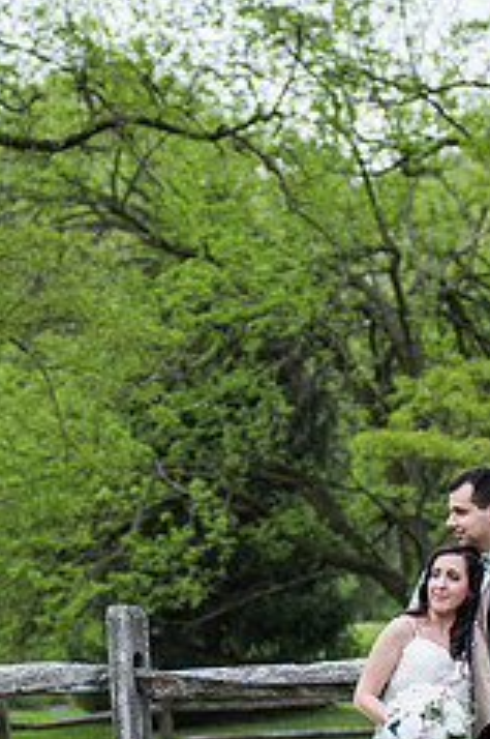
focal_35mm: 151
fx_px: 3092
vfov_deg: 13.6
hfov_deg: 9.1
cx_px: 259
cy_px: 491
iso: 200
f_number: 3.2
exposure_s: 1/1250
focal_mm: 80
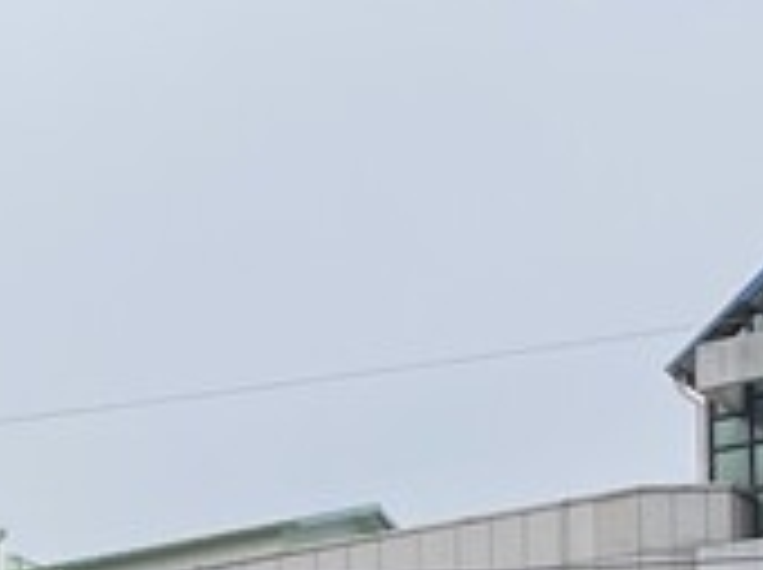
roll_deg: +0.5
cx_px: -866
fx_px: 3037
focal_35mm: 138
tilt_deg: +1.5
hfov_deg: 12.3
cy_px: 1277
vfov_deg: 9.7
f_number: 1.6
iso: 32
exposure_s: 1/2053
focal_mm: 4.2
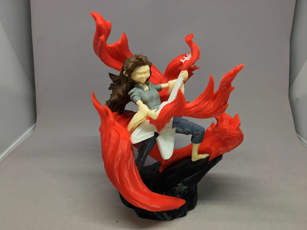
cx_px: 154
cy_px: 115
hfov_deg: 61.7
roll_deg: -1.0
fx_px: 257
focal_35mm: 29
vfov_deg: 48.2
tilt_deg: -21.0
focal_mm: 4.15
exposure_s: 1/60
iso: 32
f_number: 2.2
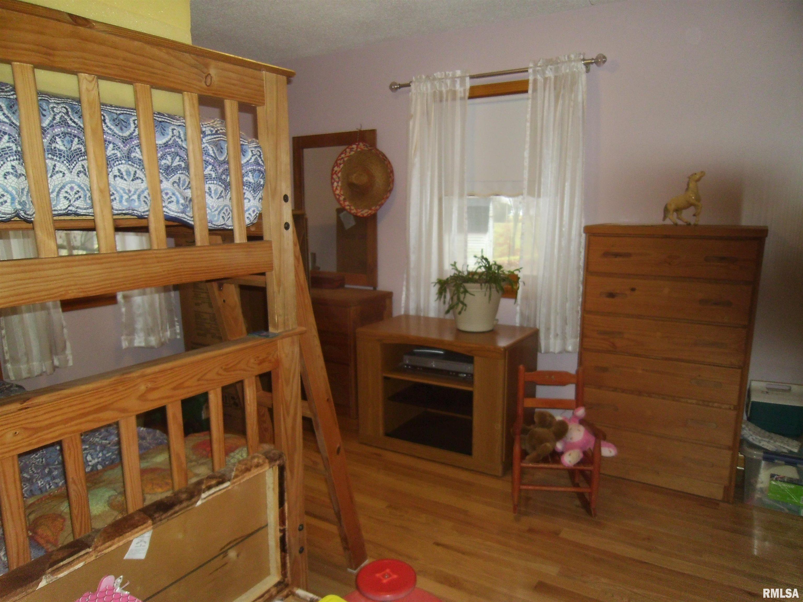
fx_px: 603
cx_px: 402
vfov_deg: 53.1
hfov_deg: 67.3
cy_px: 301
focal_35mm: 26
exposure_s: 1/30
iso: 125
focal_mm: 4.5
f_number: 3.3
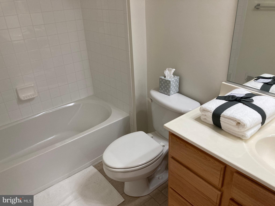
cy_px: 103
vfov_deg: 49.7
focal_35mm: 28
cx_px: 138
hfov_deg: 63.4
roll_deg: +3.1
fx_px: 222
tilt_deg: -28.2
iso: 80
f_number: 1.8
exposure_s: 1/121
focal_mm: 3.99
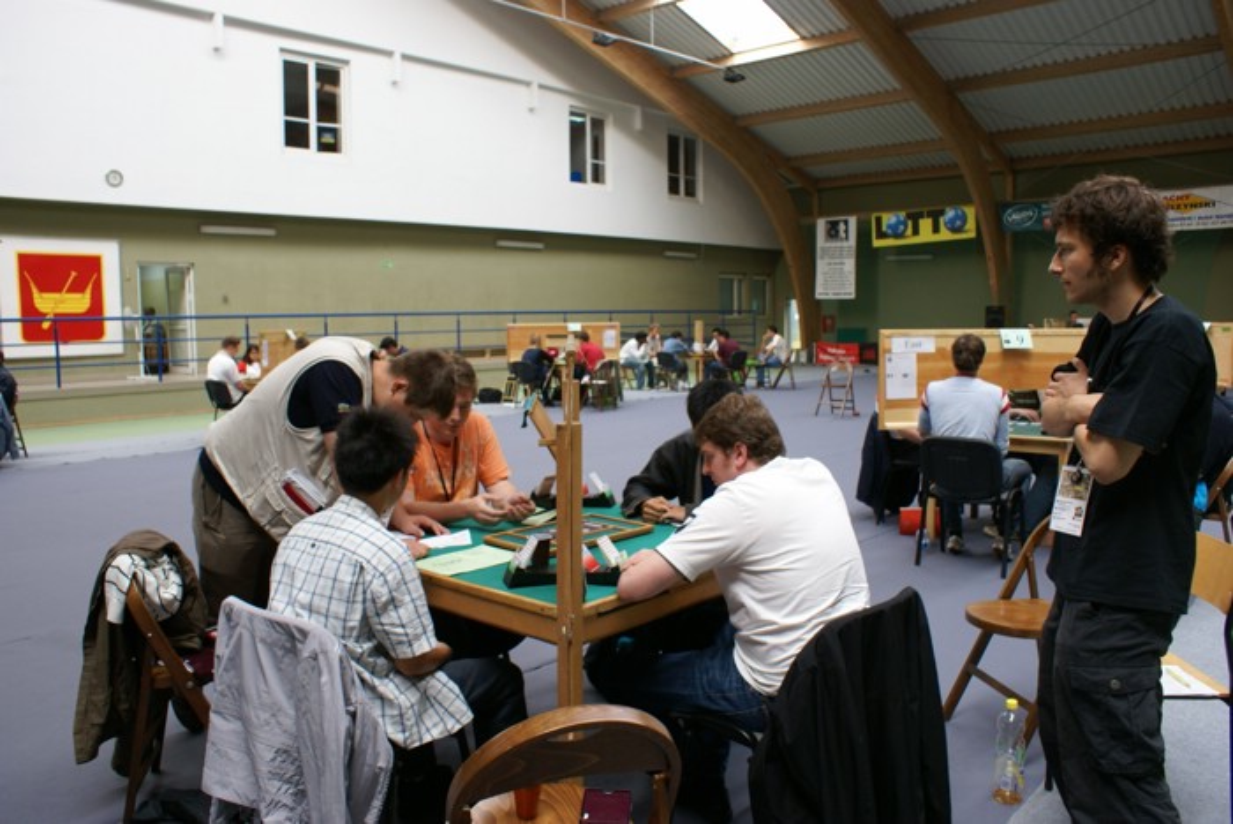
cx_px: 616
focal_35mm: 27
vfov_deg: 48.0
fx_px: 925
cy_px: 412
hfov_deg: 67.3
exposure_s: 1/40
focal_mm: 18
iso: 200
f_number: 5.6
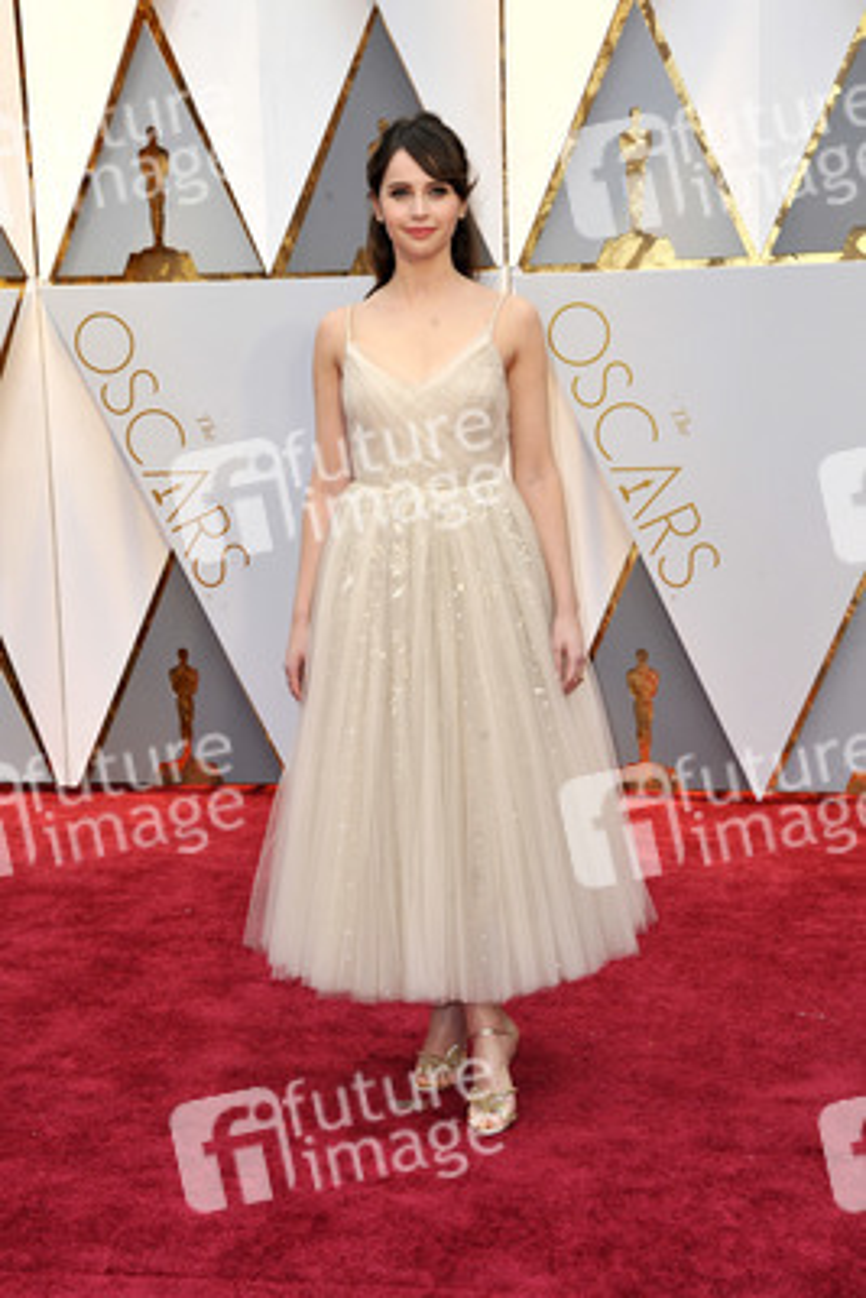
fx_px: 2523
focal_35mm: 70
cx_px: 433
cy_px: 649
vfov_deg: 28.8
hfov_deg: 19.5
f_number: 7.1
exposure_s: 1/250
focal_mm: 70
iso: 1000
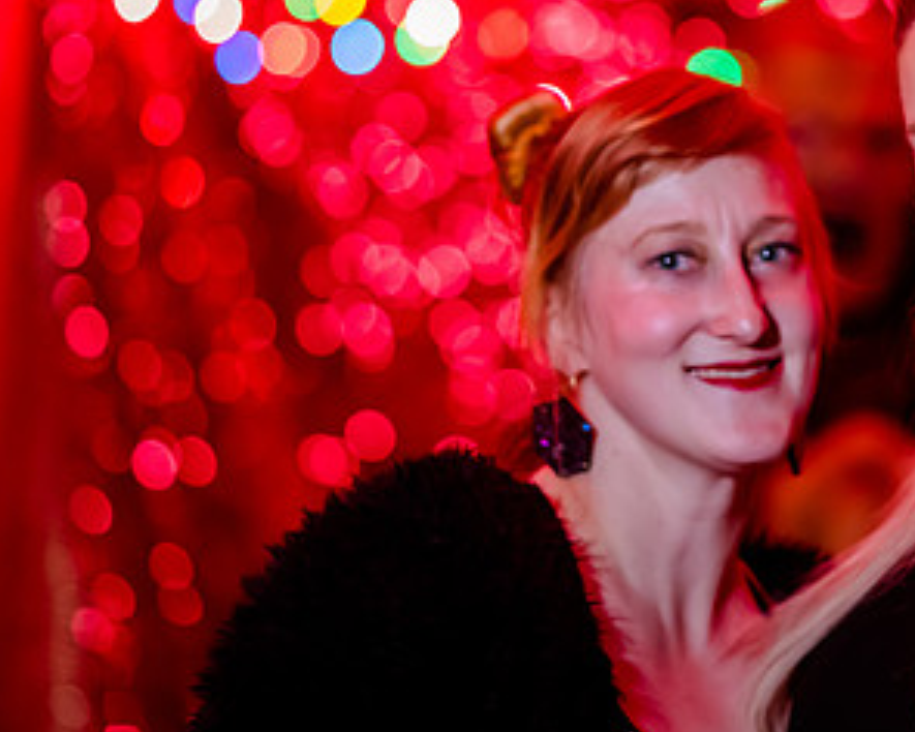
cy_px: 225
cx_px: 639
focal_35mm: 194
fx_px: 5254
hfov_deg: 9.9
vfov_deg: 8.0
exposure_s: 1/80
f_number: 2
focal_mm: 105
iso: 2500
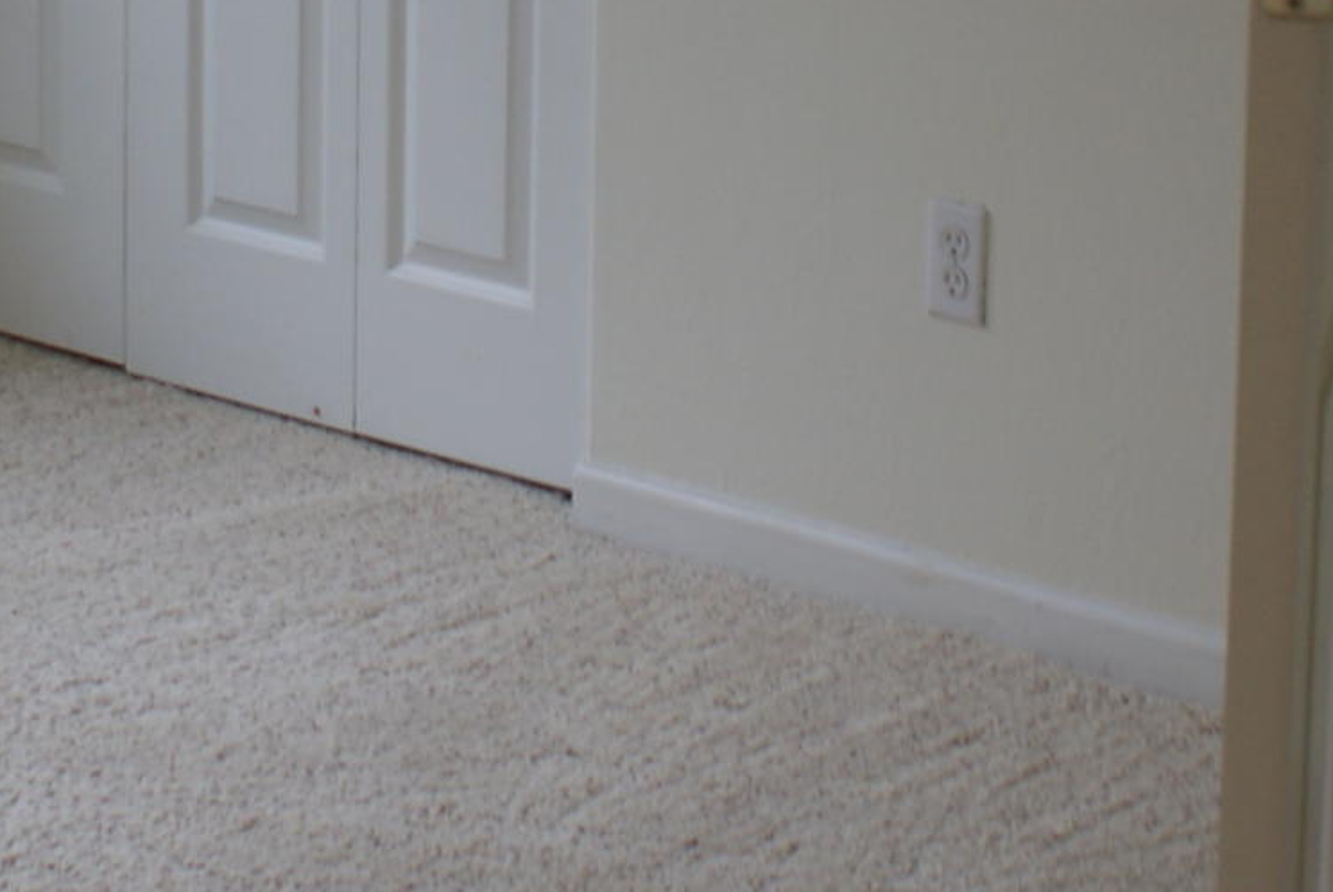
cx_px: 505
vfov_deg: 10.2
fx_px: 4930
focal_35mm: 133
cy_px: -233
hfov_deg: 15.4
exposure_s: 1/40
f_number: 4.5
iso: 100
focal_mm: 22
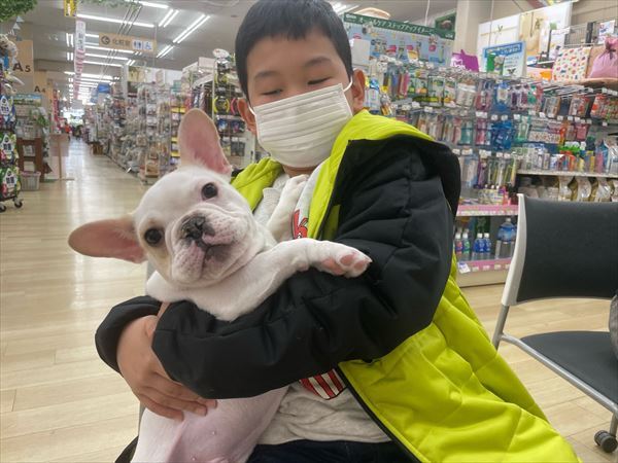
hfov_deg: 67.3
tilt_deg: -9.5
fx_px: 464
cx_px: 309
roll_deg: -3.2
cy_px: 232
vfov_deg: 53.1
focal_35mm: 26
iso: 64
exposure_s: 1/100
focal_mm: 4.2
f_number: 1.6
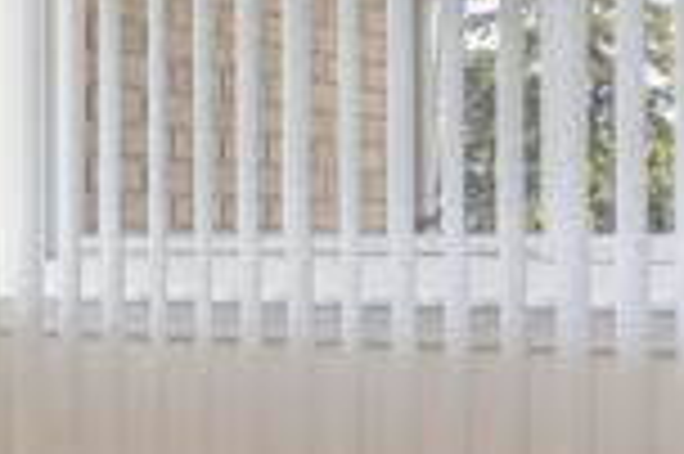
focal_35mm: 101
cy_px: 252
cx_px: -297
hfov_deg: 18.3
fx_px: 1917
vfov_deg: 13.5
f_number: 8
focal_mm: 10
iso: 1000
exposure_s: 1/30
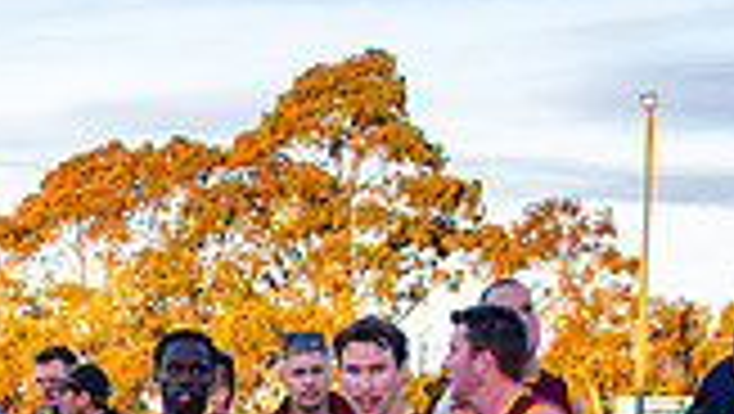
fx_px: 2630
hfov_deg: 15.3
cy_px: 755
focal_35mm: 135
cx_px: -158
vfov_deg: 8.6
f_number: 3
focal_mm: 22
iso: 160
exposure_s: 1/160
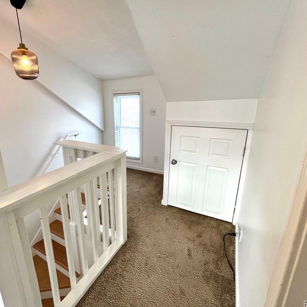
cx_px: 132
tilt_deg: -14.8
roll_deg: +0.4
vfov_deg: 87.4
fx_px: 161
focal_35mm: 16
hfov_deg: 86.9
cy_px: 150
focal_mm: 1.57
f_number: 1.8
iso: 125
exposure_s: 1/120
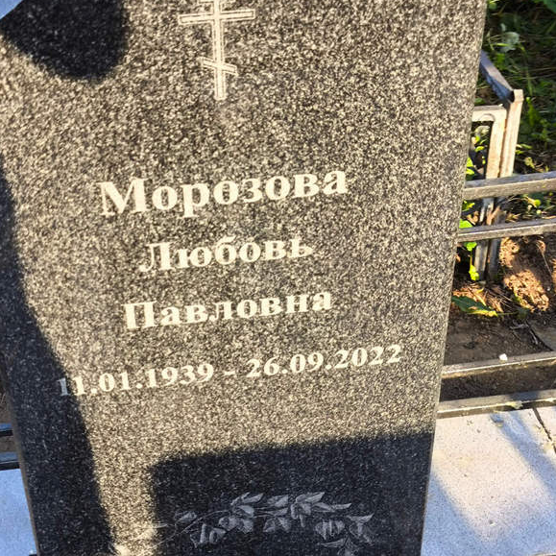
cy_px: 284
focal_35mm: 61
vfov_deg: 28.2
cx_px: 213
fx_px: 1108
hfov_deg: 28.1
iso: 50
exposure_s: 1/131
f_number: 1.7
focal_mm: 4.71
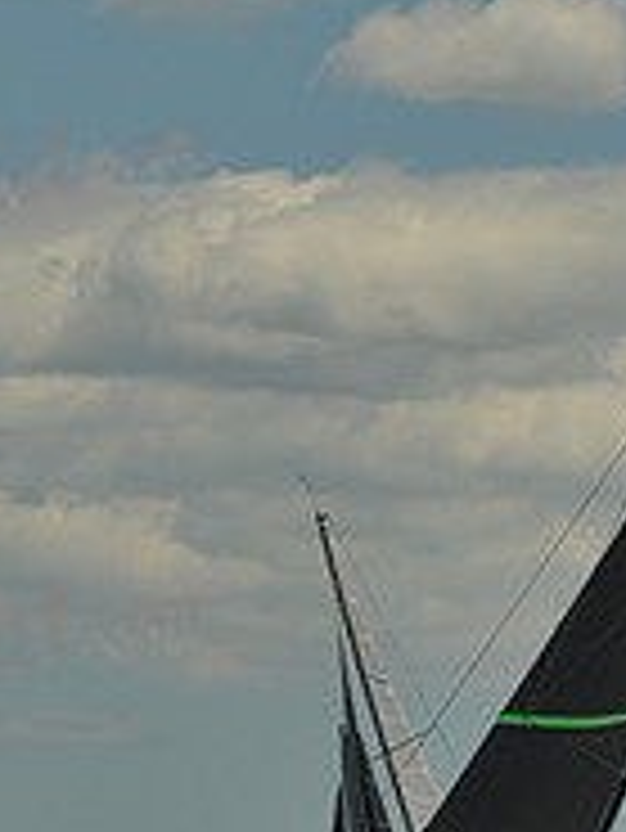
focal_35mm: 497
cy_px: 378
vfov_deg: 4.0
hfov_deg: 3.0
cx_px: 435
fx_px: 11970
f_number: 9
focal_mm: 165
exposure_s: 1/800
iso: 400
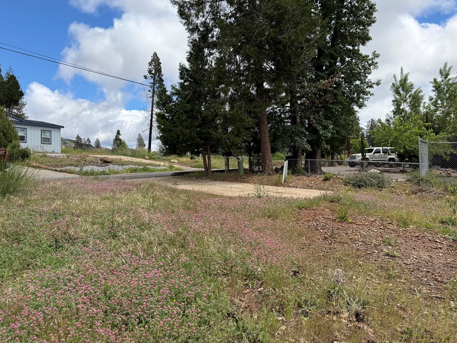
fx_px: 370
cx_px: 220
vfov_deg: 49.7
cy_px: 157
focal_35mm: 28
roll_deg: +2.4
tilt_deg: +0.9
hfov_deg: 63.4
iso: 100
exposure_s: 1/4673
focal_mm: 6.76
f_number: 1.78
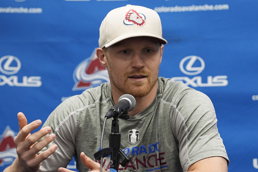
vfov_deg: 5.9
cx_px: 129
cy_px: 86
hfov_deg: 8.8
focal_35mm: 234
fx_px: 1678
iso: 2000
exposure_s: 1/200
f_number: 3.2
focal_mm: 156
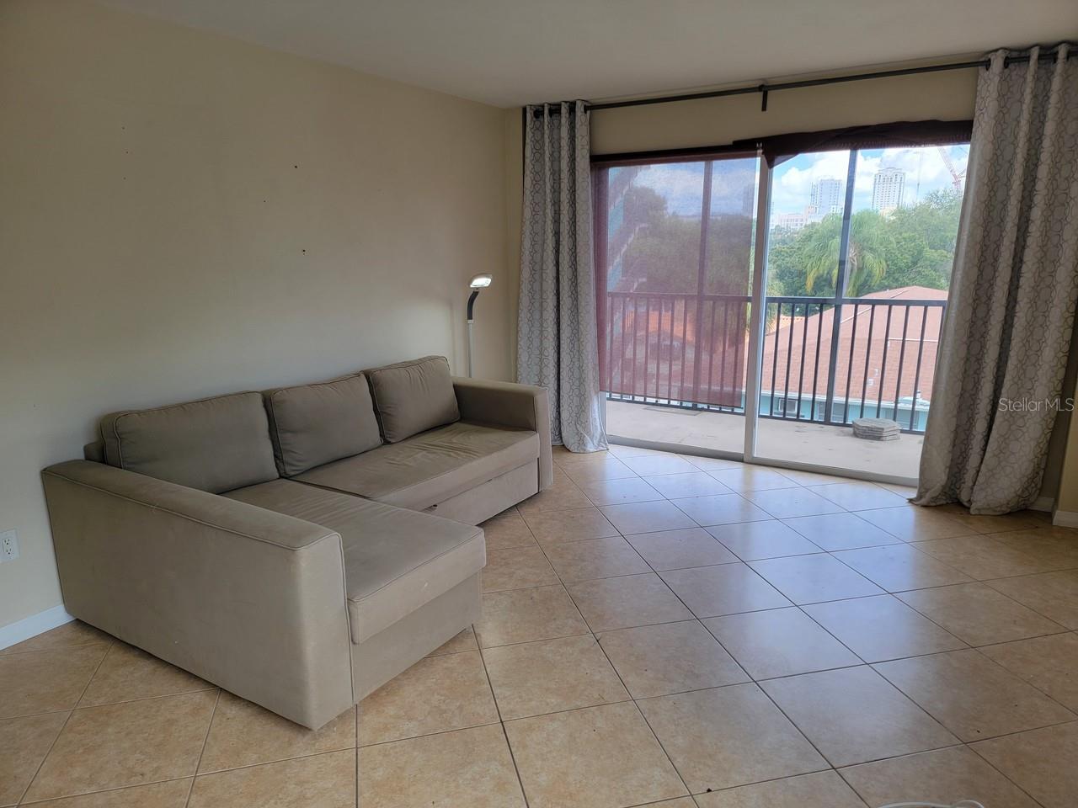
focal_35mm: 24
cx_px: 539
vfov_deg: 56.8
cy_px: 404
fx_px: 747
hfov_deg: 71.6
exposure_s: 1/120
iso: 25
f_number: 1.8
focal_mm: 6.7
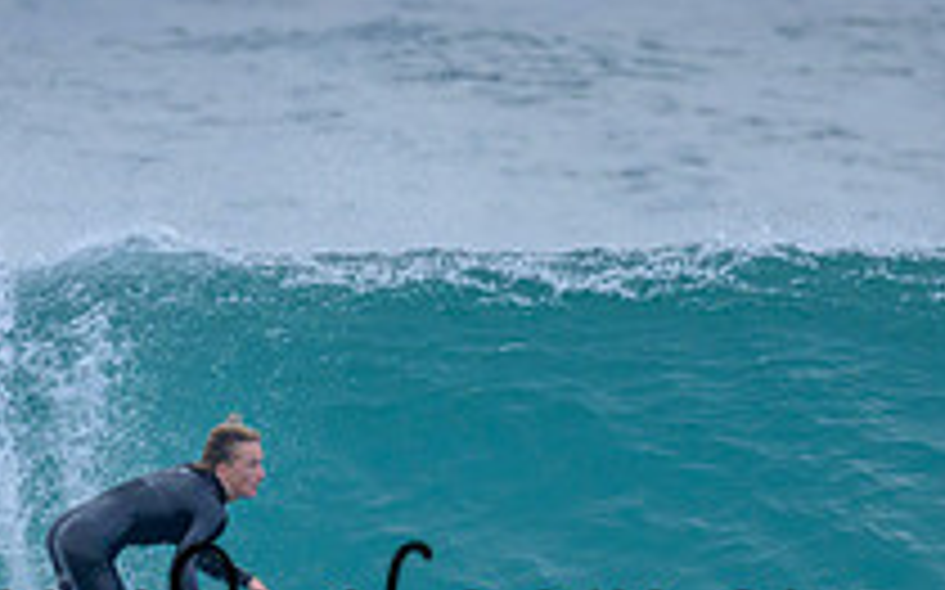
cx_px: 364
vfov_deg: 0.6
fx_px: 57968
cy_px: 574
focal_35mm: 2252
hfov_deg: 0.9
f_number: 6.3
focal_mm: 800
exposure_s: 1/2000
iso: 1100
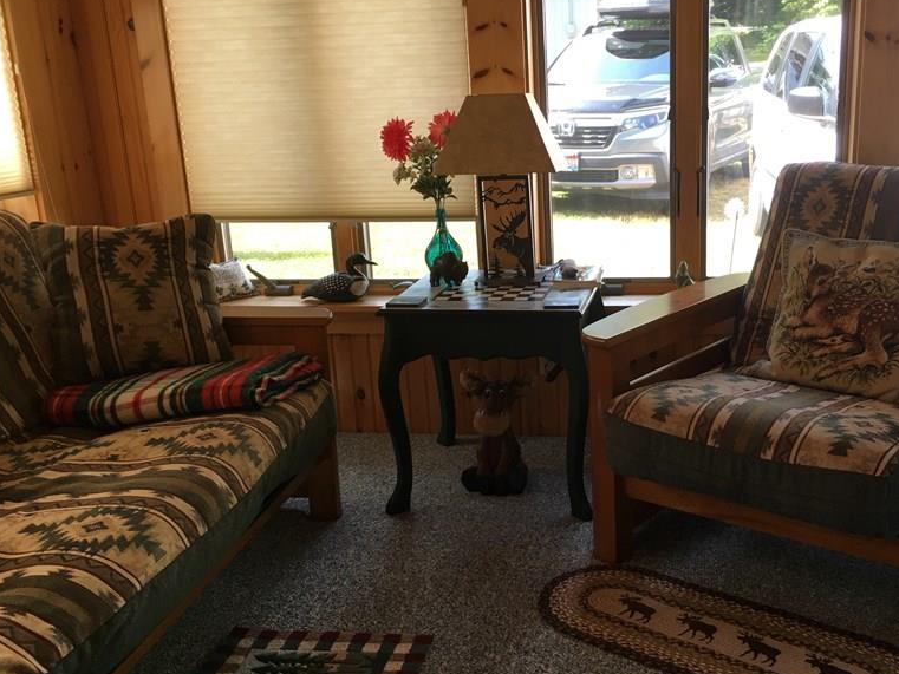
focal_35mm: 39
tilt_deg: -16.3
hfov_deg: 47.4
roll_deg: +1.5
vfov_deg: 36.8
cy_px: 380
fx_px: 1013
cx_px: 563
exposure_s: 1/40
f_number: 2.2
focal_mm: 4.15
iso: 25
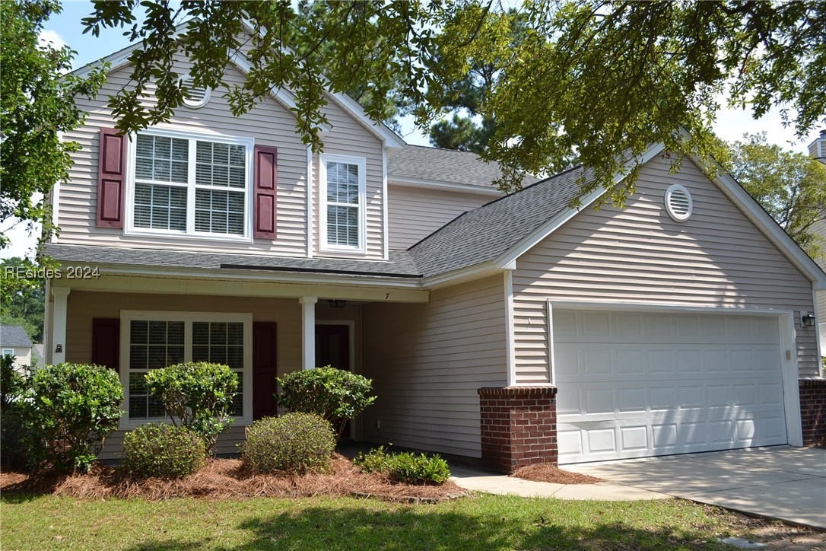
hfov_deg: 57.2
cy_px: 276
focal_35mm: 33
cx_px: 413
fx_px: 757
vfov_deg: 40.0
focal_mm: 22
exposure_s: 1/200
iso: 100
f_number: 7.1
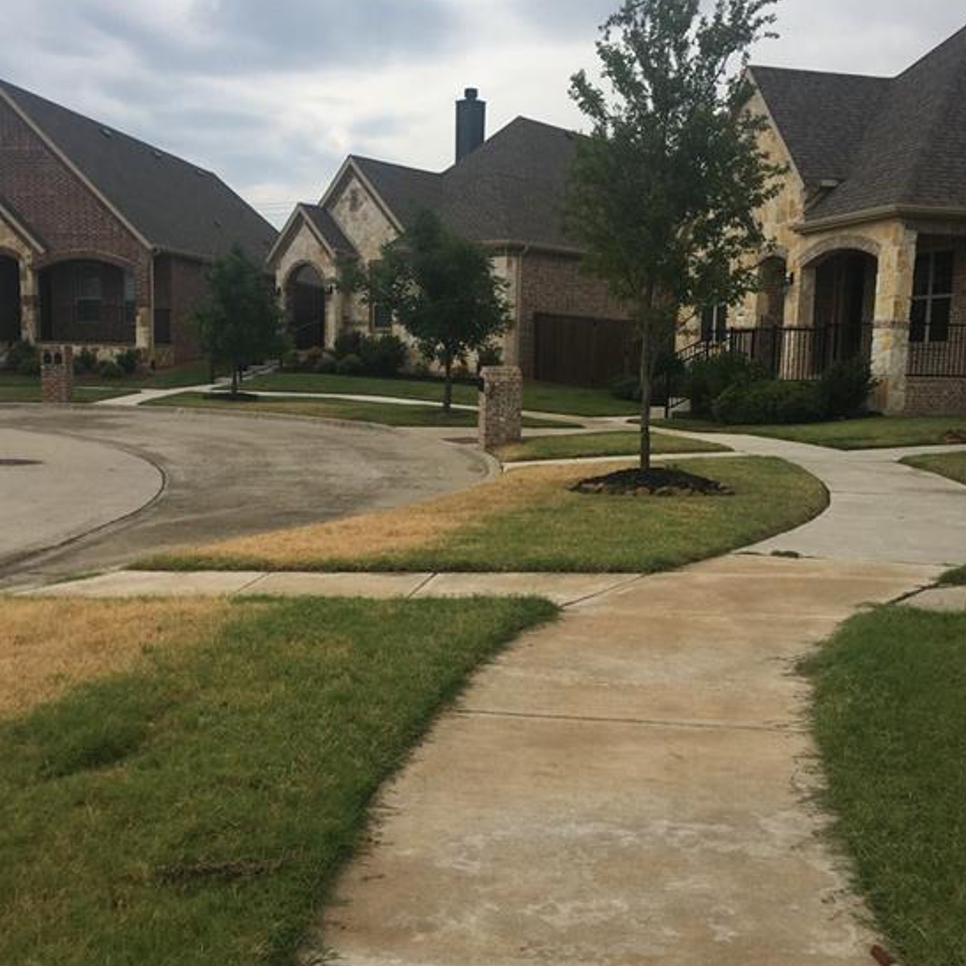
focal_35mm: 36
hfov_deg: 46.0
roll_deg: -2.2
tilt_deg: -7.1
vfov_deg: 46.0
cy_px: 493
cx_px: 466
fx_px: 1137
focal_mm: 4.15
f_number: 2.2
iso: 25
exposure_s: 1/2198
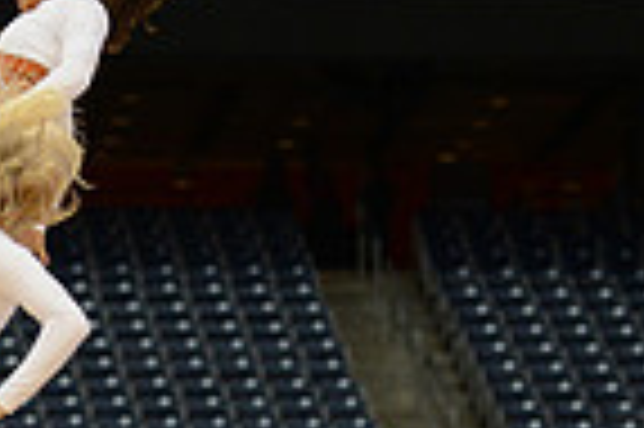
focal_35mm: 366
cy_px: 637
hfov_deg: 5.6
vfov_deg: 3.7
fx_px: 6540
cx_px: -239
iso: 2000
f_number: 2.8
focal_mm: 90
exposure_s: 1/1250
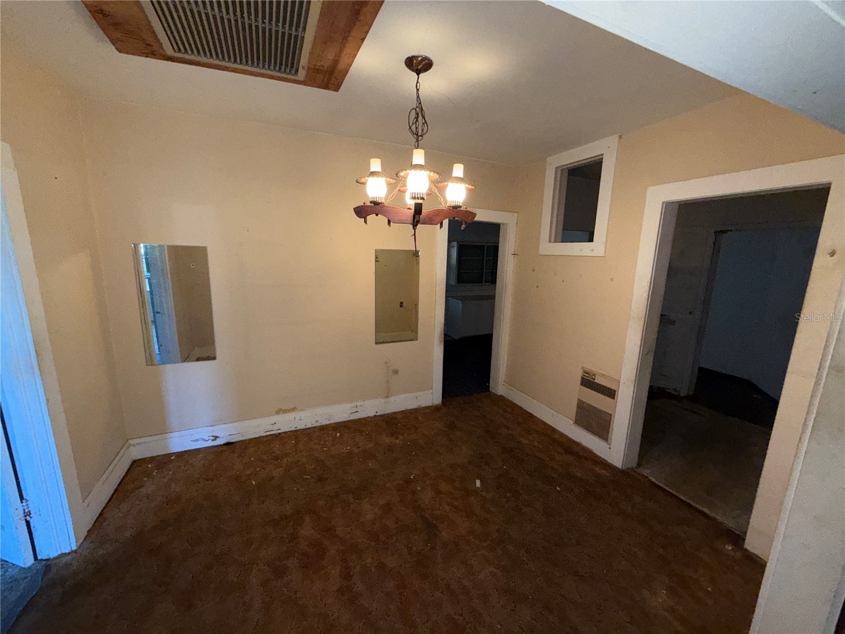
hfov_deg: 102.1
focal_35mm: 14
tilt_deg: -10.7
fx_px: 342
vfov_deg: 85.7
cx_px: 422
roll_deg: -1.0
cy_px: 317
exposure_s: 1/60
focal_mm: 2.22
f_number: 2.2
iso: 125
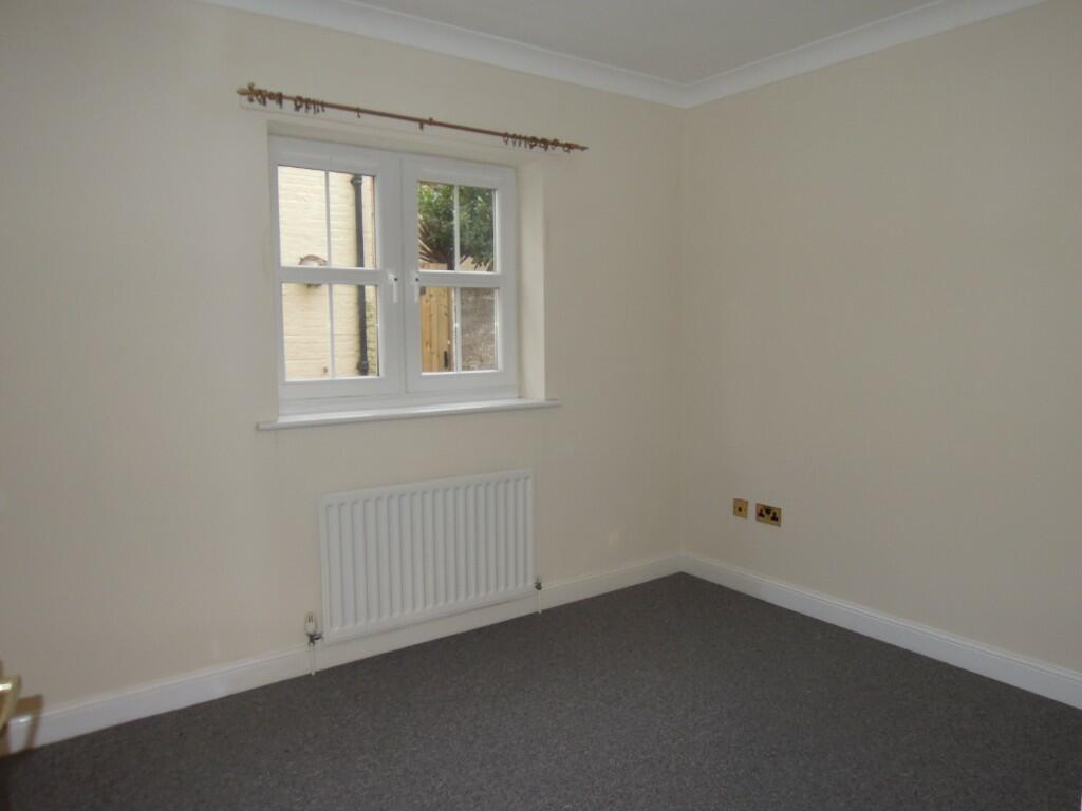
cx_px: 541
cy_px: 406
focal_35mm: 24
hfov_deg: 71.6
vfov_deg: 56.8
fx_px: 750
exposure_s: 1/30
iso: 200
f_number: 2.8
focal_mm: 4.3
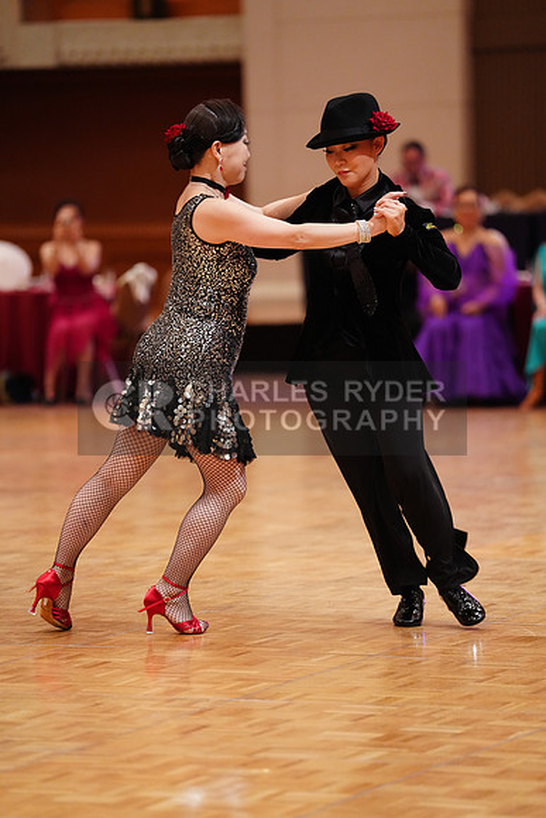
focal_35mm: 176
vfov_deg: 11.7
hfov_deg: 7.8
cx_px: 273
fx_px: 4001
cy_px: 409
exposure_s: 1/320
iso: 3200
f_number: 2.8
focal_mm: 176
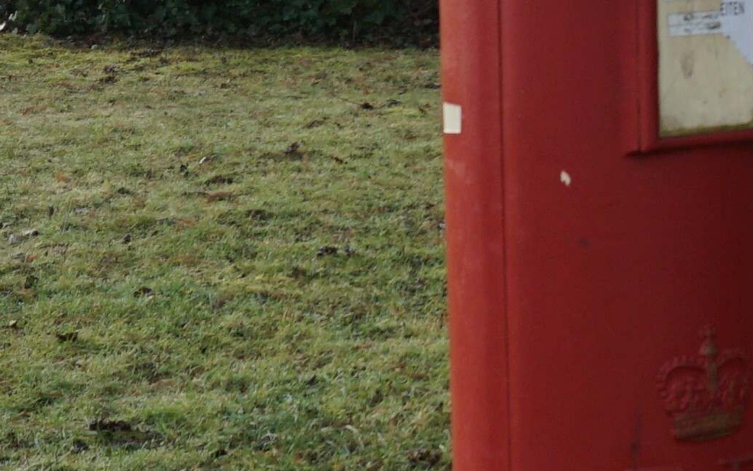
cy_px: -145
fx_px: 2894
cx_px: 1235
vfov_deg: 9.1
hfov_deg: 13.7
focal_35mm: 141
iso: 100
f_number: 6.3
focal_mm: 16
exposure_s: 1/80
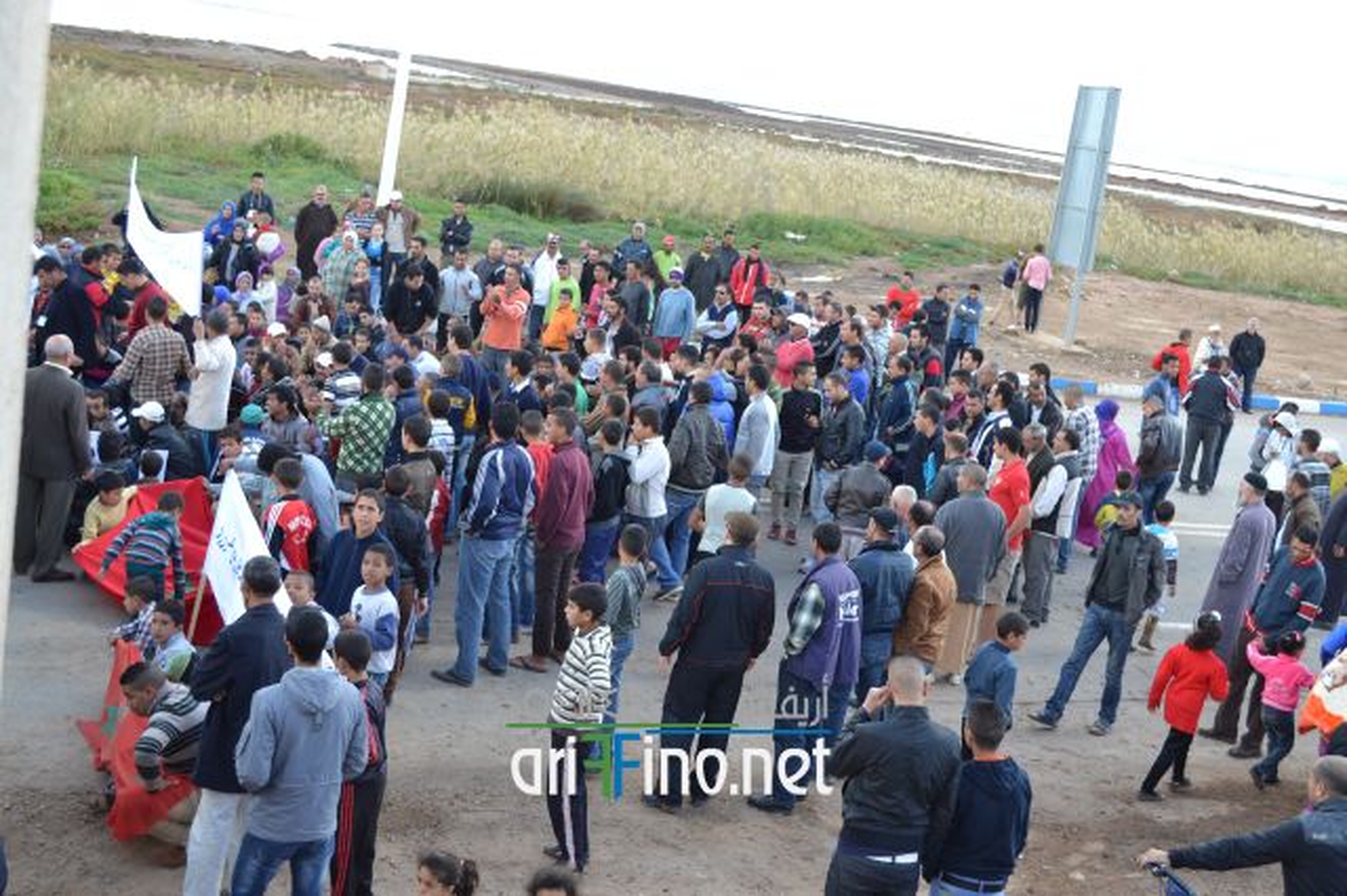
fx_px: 1795
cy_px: 448
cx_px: 674
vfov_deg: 28.0
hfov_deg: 41.1
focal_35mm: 48
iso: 100
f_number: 5.6
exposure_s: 1/125
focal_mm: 32
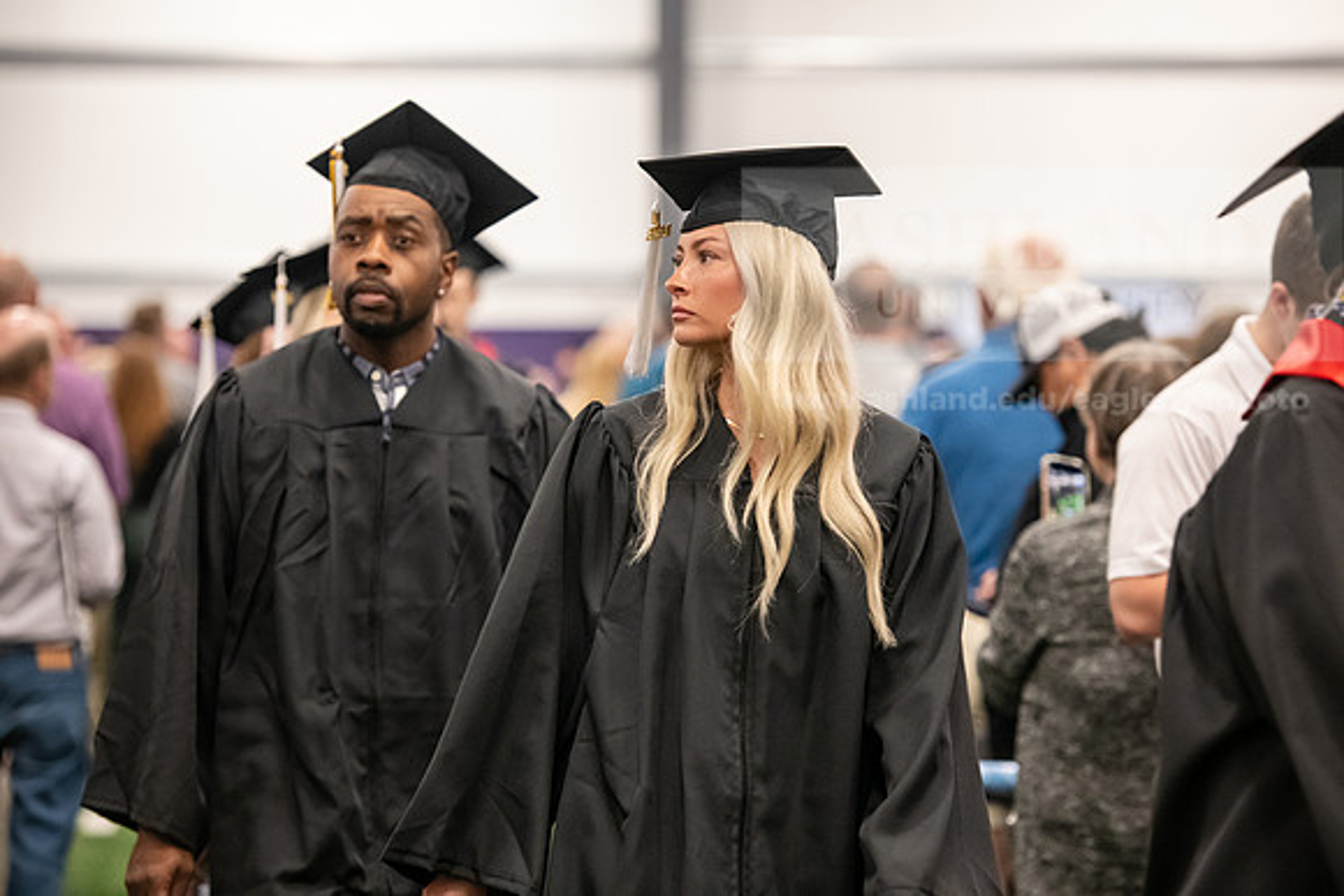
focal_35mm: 135
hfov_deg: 15.2
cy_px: 448
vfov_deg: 10.2
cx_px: 672
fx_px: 5041
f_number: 3.2
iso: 3200
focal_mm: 135
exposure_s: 1/200
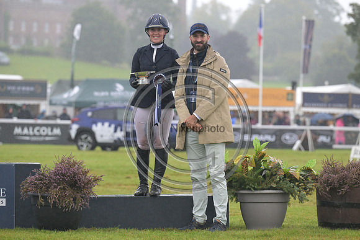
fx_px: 1950
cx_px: 180
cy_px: 120
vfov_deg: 7.0
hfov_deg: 10.5
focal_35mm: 195
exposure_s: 1/1000
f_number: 5
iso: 1600
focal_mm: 195
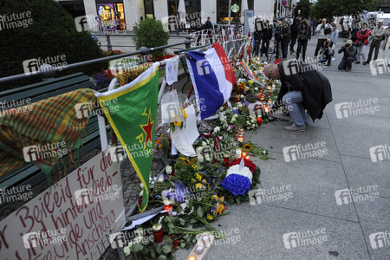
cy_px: 130
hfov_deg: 84.0
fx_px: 217
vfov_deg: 61.9
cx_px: 195
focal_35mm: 20
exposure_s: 1/200
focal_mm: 20
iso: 1000
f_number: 2.8
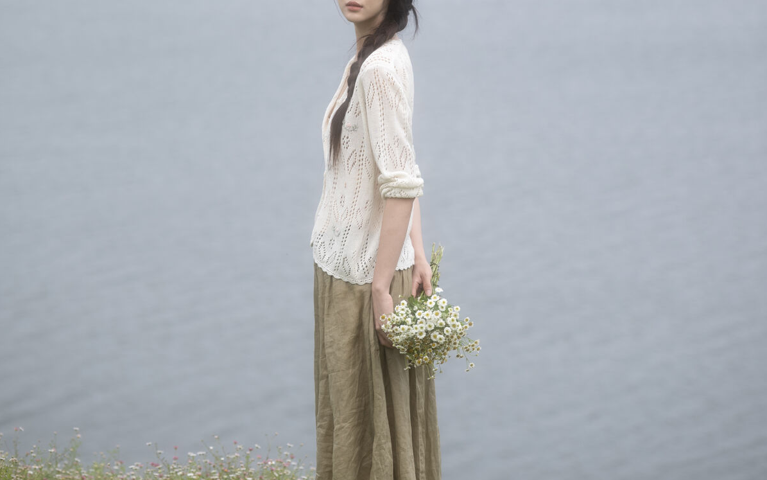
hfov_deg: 11.4
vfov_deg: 7.1
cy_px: 104
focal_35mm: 184
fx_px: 3846
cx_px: 384
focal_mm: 120
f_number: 4
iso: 100
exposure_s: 1/400
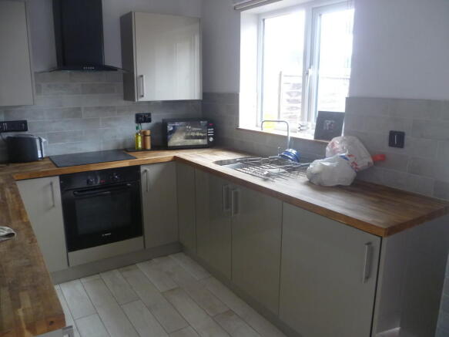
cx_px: 224
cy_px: 168
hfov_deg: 63.5
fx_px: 363
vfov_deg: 49.7
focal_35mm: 28
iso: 200
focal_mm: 5
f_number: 2.8
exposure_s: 1/30
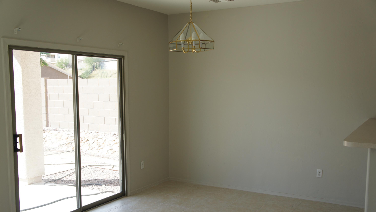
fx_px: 379
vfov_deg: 31.1
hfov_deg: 52.8
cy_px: 124
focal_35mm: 38
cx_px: 189
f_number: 4.5
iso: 200
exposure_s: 1/250
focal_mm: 24
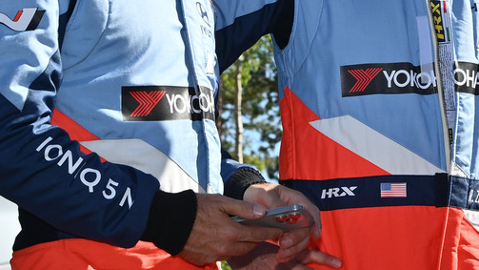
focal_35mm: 180
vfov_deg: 6.7
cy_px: -32
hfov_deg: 11.9
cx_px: 377
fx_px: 2286
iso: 100
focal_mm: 72
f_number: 11
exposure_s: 1/60
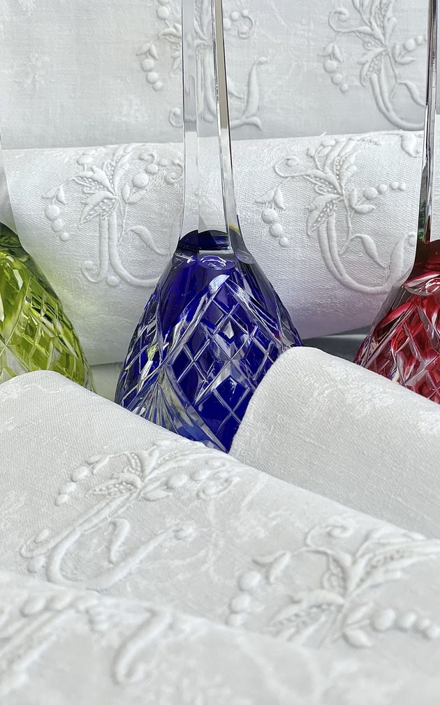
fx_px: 1074
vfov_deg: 36.3
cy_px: 350
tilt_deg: -14.0
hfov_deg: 23.1
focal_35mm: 56
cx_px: 263
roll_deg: +2.1
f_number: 2
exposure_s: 1/99
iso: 160
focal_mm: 6
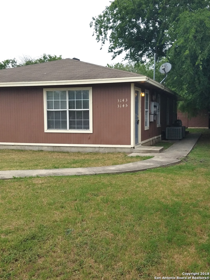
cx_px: 105
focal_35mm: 26
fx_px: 210
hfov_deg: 53.1
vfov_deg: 67.3
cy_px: 140
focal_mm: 4.2
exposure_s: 1/702
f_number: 1.7
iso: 50
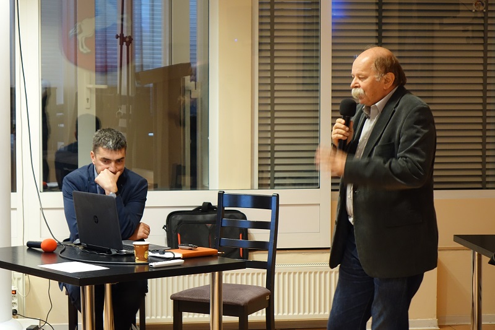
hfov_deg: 19.5
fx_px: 1443
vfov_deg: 13.0
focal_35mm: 105
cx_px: 248
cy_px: 165
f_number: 2.8
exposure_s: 1/25
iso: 800
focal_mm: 38.37
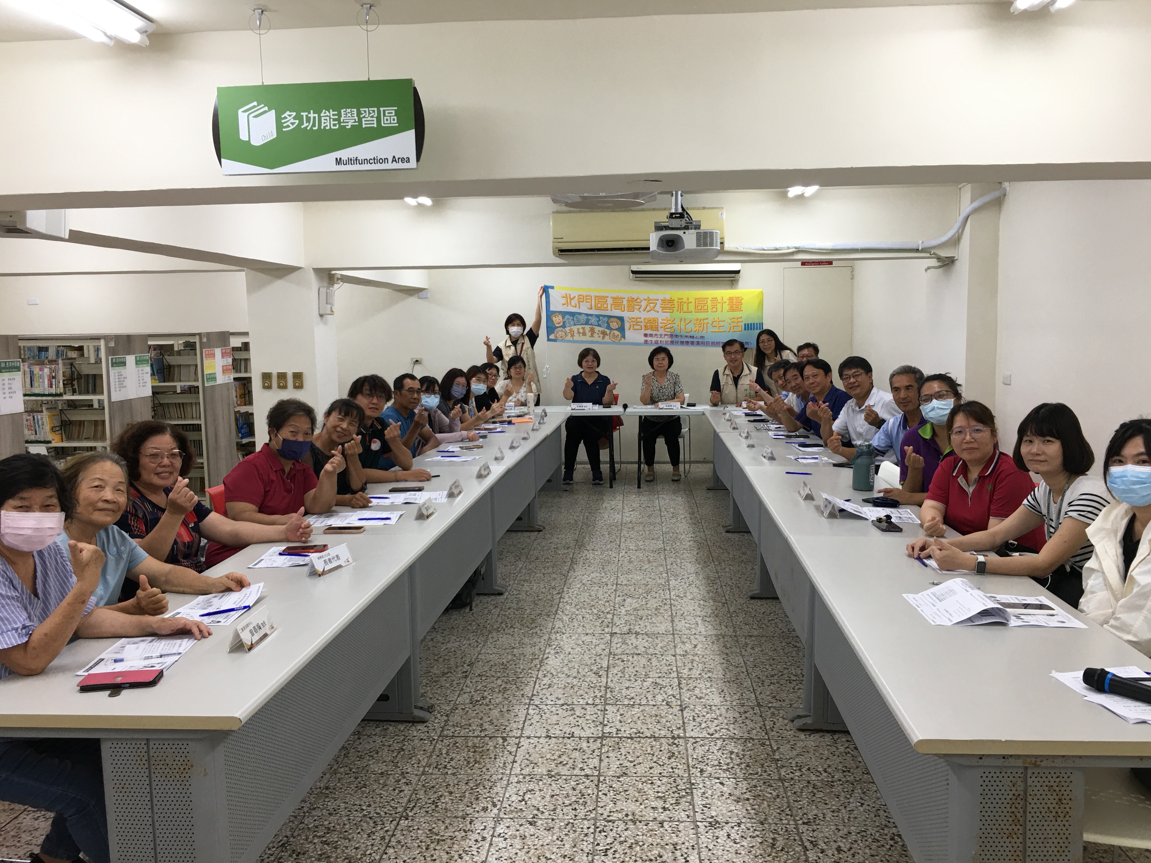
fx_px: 964
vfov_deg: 48.2
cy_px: 432
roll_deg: +2.4
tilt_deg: -4.8
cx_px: 576
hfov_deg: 61.7
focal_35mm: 29
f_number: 2.2
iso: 25
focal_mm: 4.15
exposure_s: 1/40
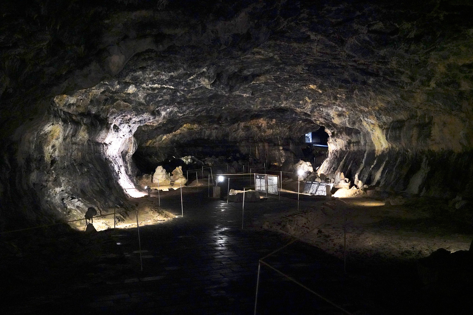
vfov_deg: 37.9
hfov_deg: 54.4
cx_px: 236
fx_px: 460
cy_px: 158
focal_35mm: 35
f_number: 3.2
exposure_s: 1/100
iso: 20000
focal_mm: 35
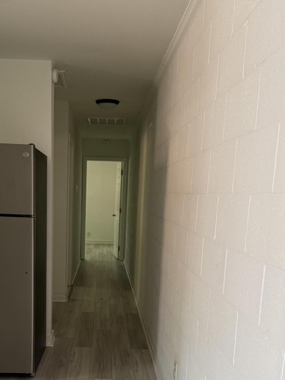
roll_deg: -2.4
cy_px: 274
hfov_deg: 35.7
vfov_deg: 45.5
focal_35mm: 40
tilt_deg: -9.5
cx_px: 105
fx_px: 439
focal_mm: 6.76
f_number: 1.78
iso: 125
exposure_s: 1/121
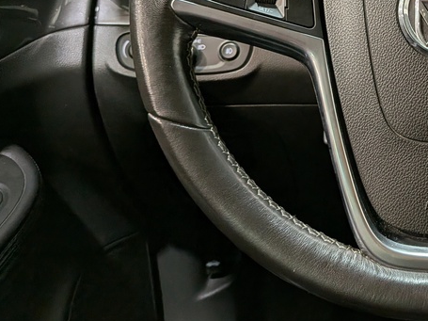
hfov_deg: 32.2
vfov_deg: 25.9
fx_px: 667
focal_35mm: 54
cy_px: 17
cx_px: 448
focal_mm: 4.53
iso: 115
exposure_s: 1/60
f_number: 1.7
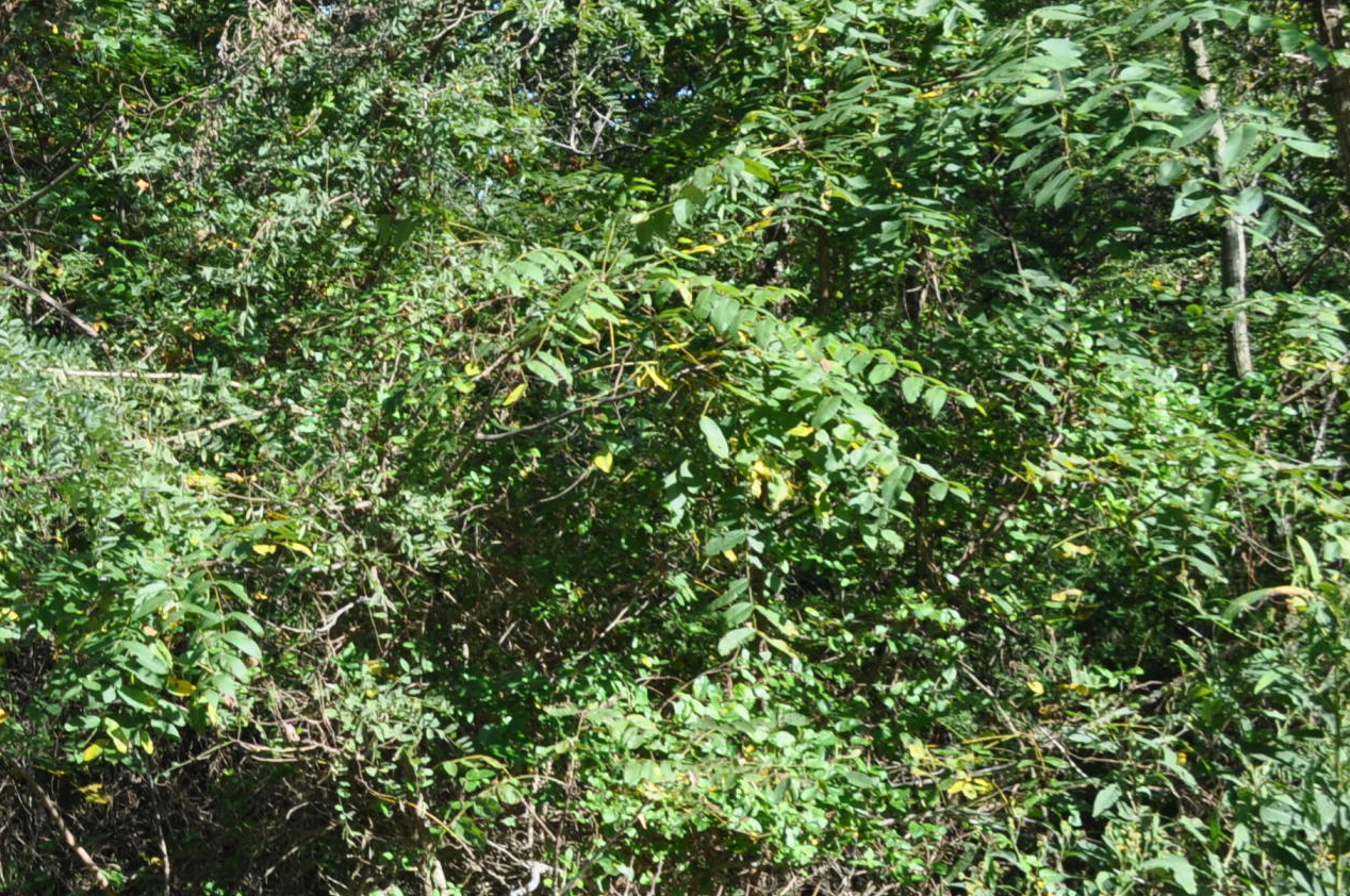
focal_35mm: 71
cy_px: 447
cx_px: -69
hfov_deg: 26.6
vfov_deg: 19.1
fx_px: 2659
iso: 200
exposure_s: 1/200
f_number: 7.1
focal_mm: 20
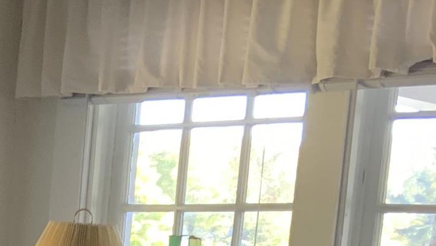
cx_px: -110
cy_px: 540
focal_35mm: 137
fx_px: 1585
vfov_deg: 8.3
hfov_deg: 15.0
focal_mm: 3
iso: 125
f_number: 1.8
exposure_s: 1/60
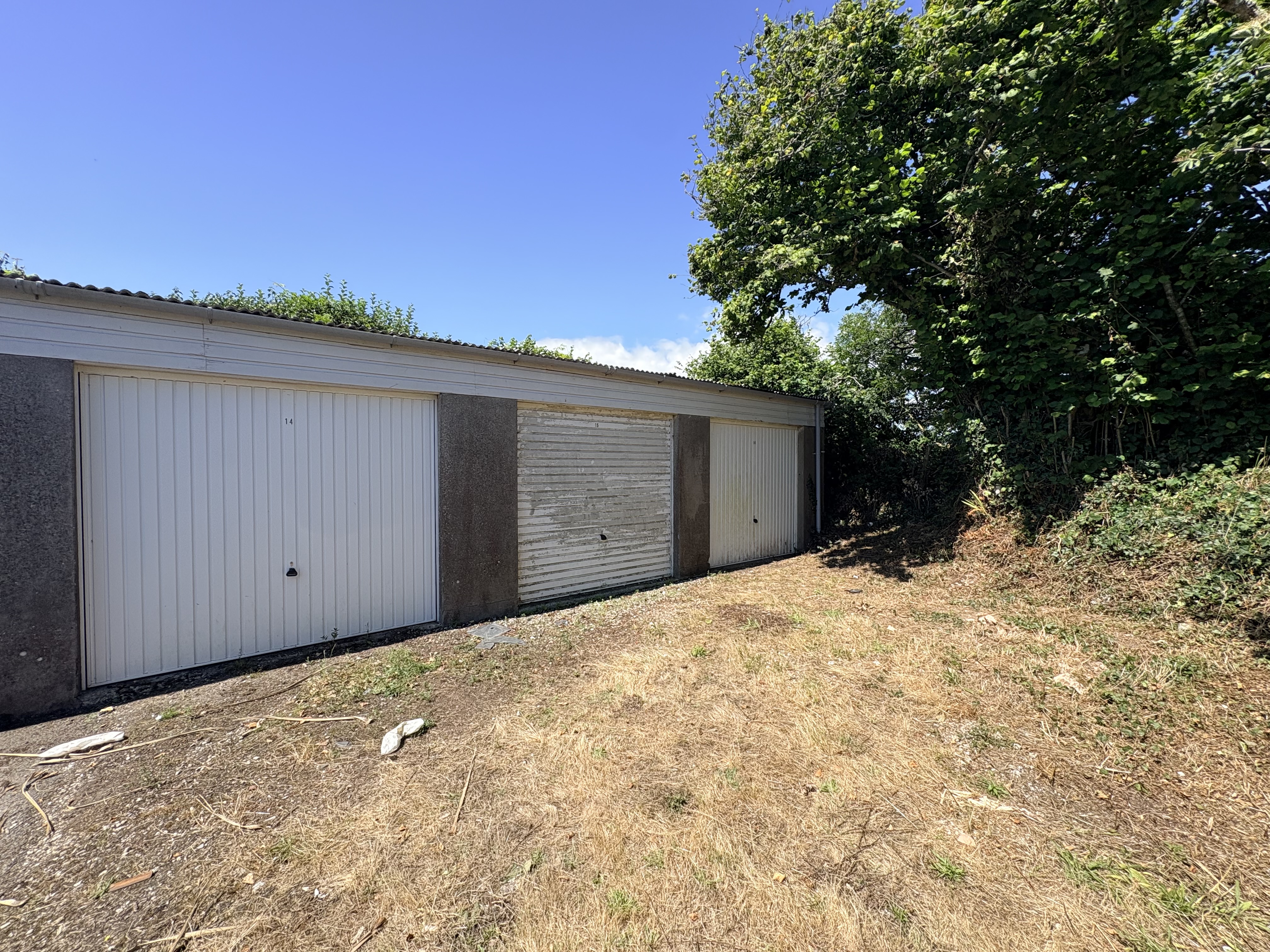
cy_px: 476
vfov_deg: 85.7
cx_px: 635
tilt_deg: -0.7
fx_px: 514
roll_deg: +0.4
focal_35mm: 14
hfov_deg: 102.1
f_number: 2.2
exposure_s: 1/1094
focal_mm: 2.22
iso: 40
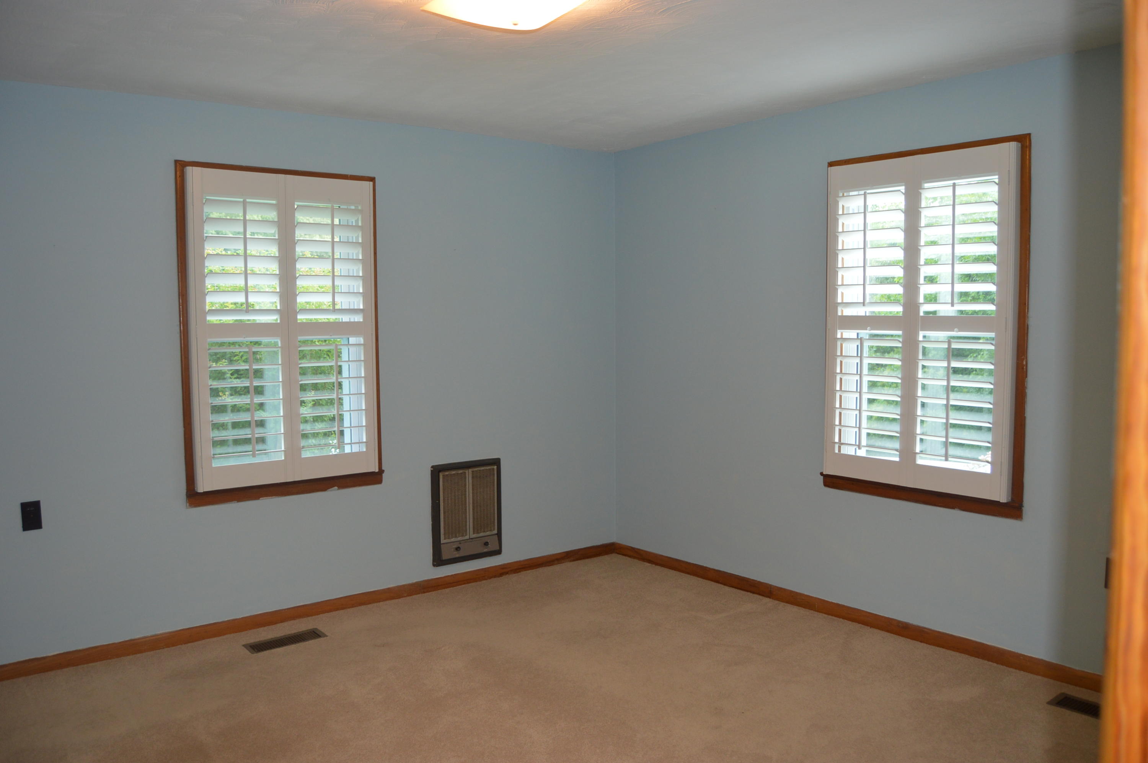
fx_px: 860
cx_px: 574
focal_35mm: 27
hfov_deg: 67.4
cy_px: 382
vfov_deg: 47.8
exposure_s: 1/80
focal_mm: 18
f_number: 4
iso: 400
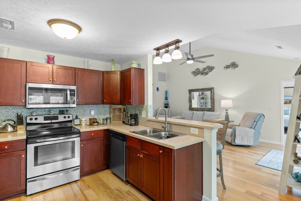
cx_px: 150
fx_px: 150
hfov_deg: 90.0
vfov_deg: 67.4
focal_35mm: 18
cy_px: 100
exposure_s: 1/2
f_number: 4.8
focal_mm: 12
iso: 100
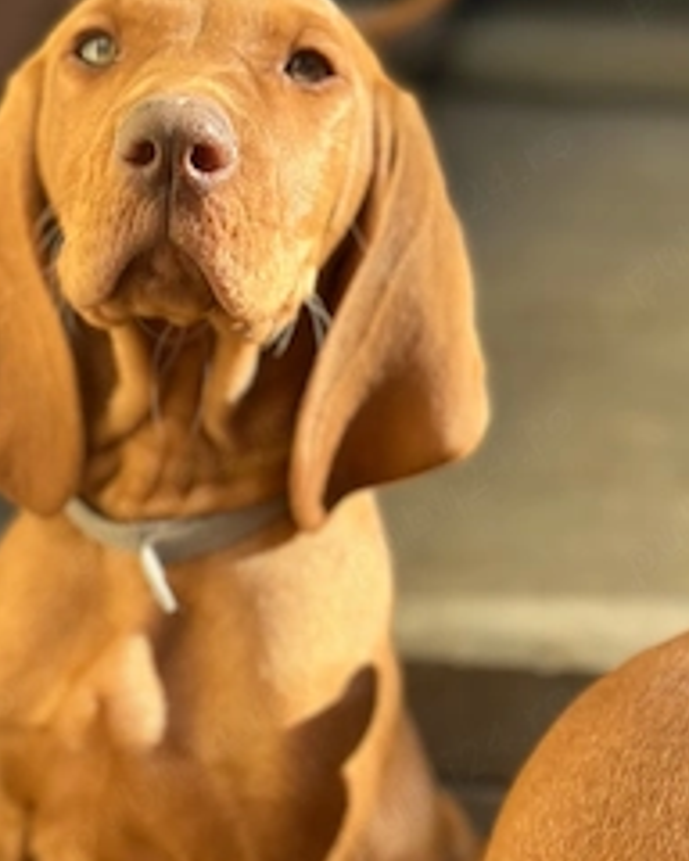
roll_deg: -2.8
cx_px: 251
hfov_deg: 19.6
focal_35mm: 78
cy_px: 535
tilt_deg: -16.7
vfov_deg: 24.4
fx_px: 1988
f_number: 1.78
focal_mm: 6.86
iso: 80
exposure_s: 1/1453
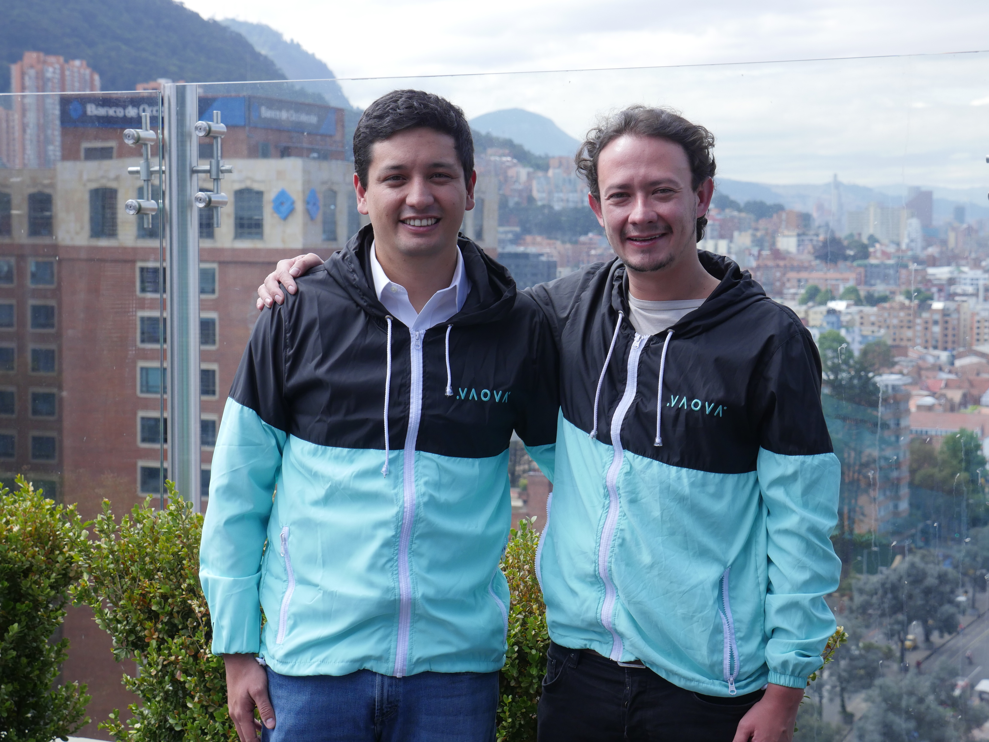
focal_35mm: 70
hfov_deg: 27.8
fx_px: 2000
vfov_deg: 21.0
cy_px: 371
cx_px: 494
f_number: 5.6
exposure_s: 1/500
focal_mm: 35
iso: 400
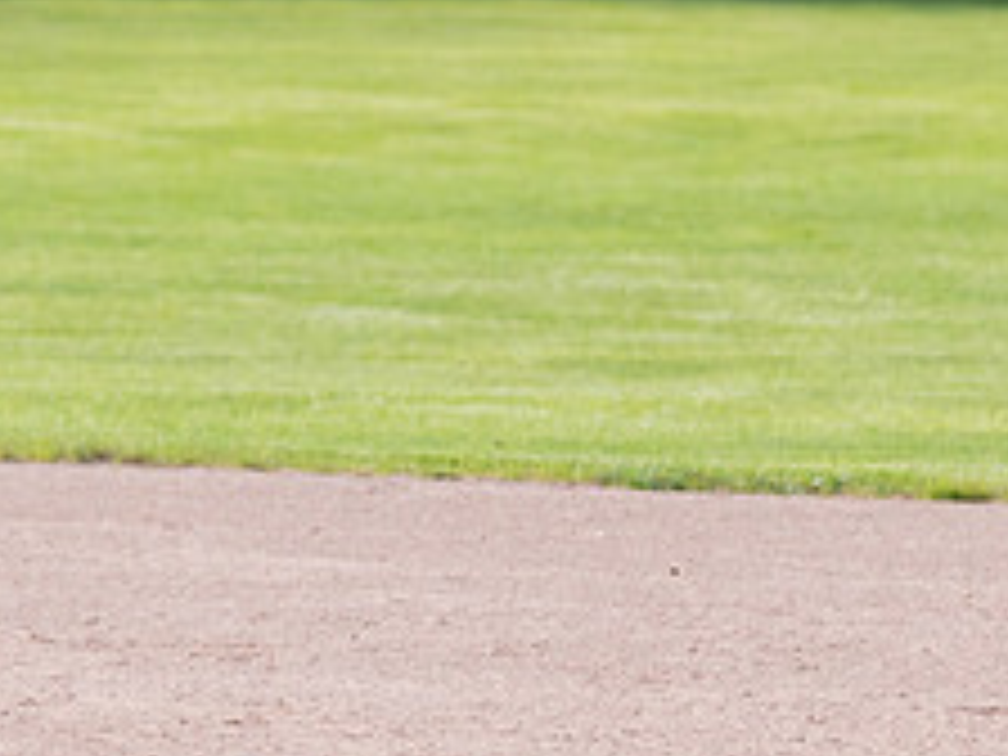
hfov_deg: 2.7
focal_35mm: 746
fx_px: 21723
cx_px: -266
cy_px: 288
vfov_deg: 2.0
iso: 400
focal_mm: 200
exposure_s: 1/1600
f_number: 5.6
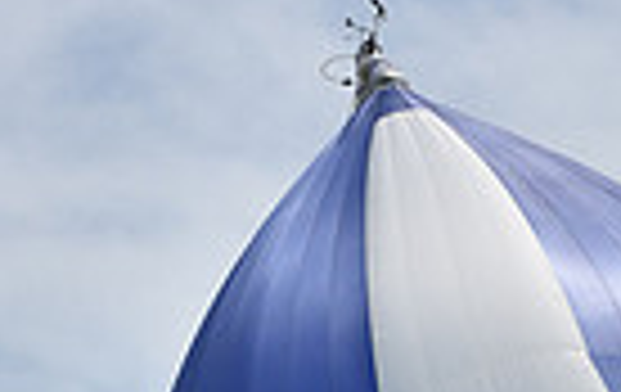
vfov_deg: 4.2
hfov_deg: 7.0
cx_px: 538
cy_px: 1217
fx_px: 5073
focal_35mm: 299
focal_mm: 70
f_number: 11
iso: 320
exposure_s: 1/1000
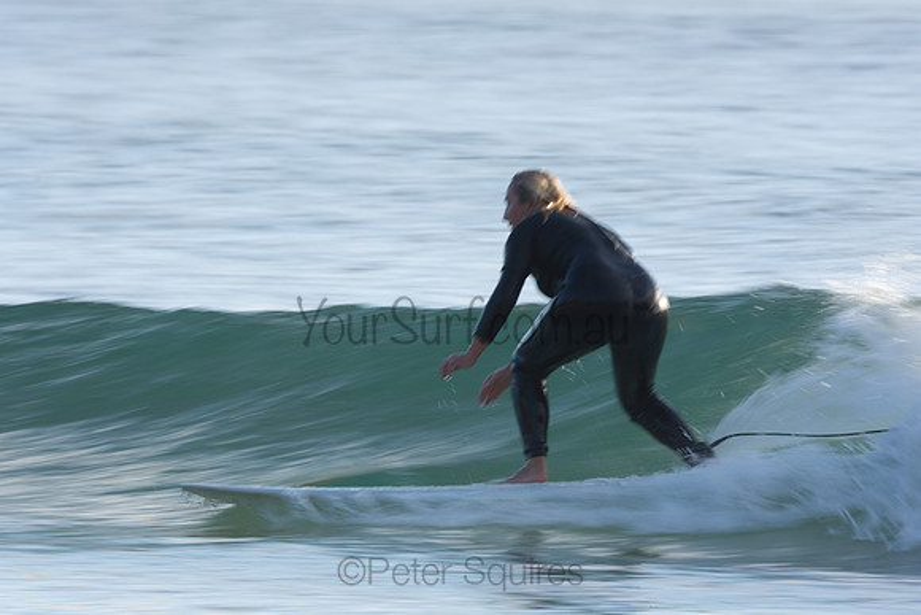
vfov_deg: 1.8
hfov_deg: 2.7
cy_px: 308
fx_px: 19191
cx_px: 460
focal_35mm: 750
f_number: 14
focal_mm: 500
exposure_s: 1/40
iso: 100
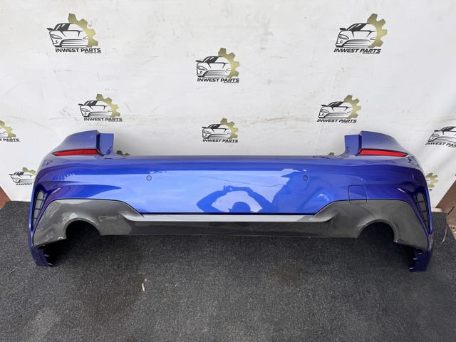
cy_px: 171
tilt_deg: -46.6
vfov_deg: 56.8
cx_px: 228
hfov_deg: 71.6
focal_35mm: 24
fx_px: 316
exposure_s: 1/192
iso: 64
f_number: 1.78
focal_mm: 6.76
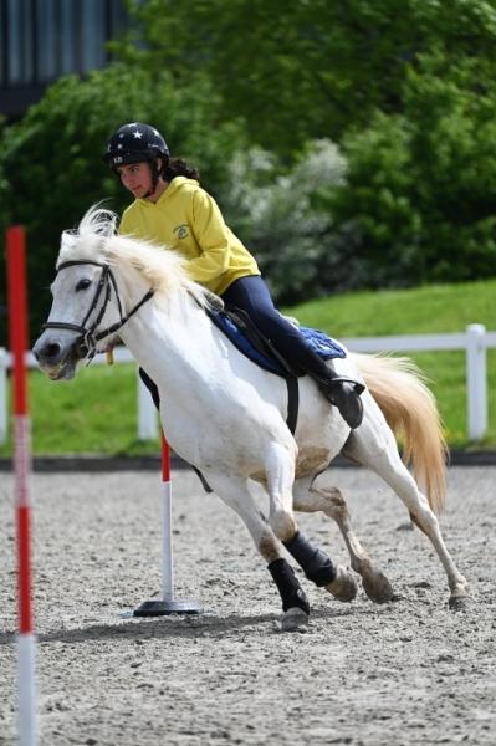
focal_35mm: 260
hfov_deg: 5.3
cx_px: 248
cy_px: 373
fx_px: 5382
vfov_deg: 7.9
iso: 220
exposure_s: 1/1250
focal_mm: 260
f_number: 5
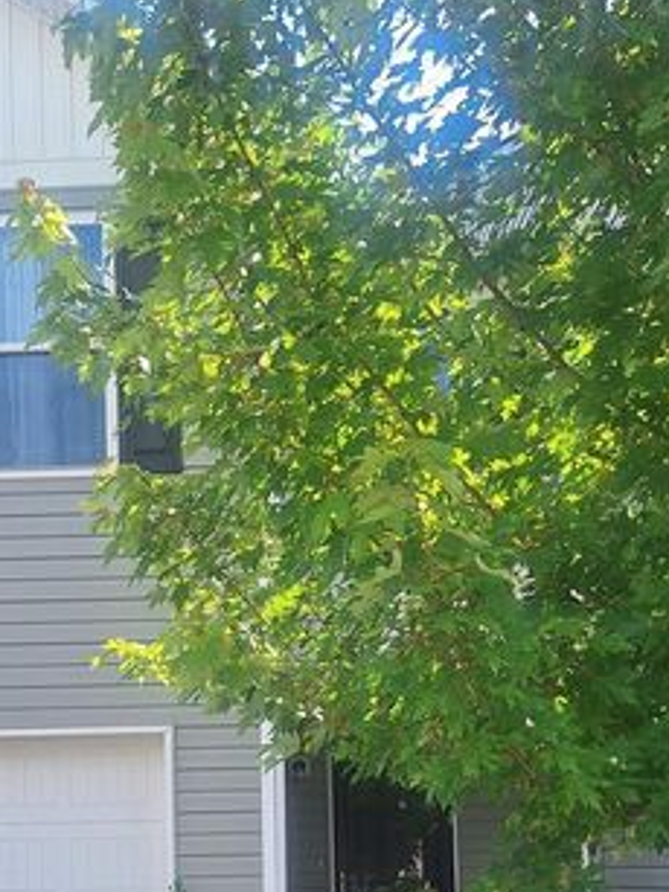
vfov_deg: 35.2
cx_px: 145
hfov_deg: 28.5
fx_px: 1289
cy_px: 859
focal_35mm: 50
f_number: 1.8
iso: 40
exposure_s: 1/1212
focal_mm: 5.54
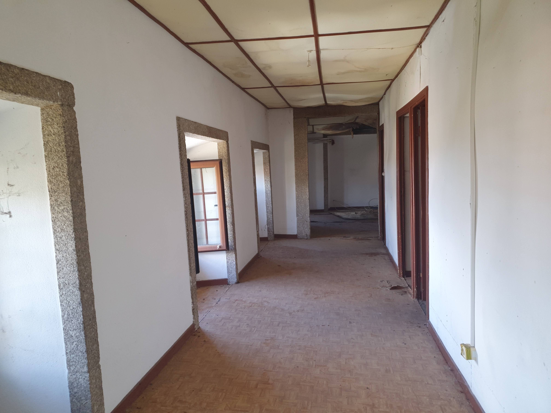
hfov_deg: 67.3
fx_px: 414
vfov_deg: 53.1
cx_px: 276
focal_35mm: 26
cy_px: 206
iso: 50
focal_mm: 4.32
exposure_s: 1/50
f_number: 1.5
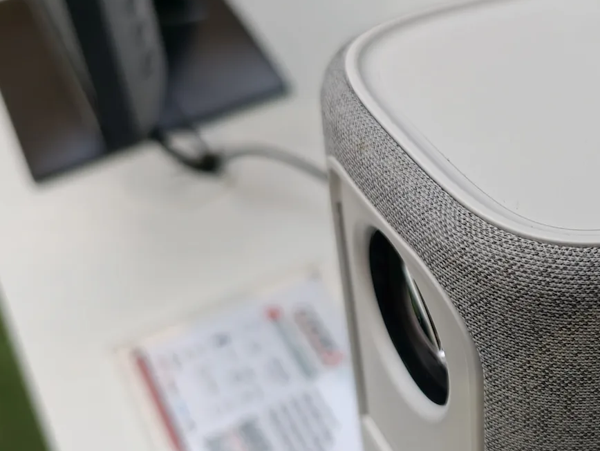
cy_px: 341
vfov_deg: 27.2
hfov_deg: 33.3
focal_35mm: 53
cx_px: 592
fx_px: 919
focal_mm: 7.73
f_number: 1.5
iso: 125
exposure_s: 1/258
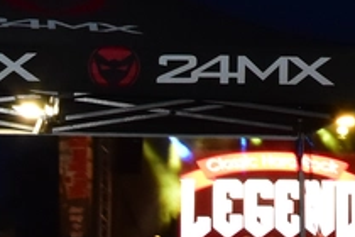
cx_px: 404
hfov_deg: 7.6
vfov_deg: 5.0
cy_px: -340
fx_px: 2638
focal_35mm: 268
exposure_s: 1/60
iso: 2000
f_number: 6.3
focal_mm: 25
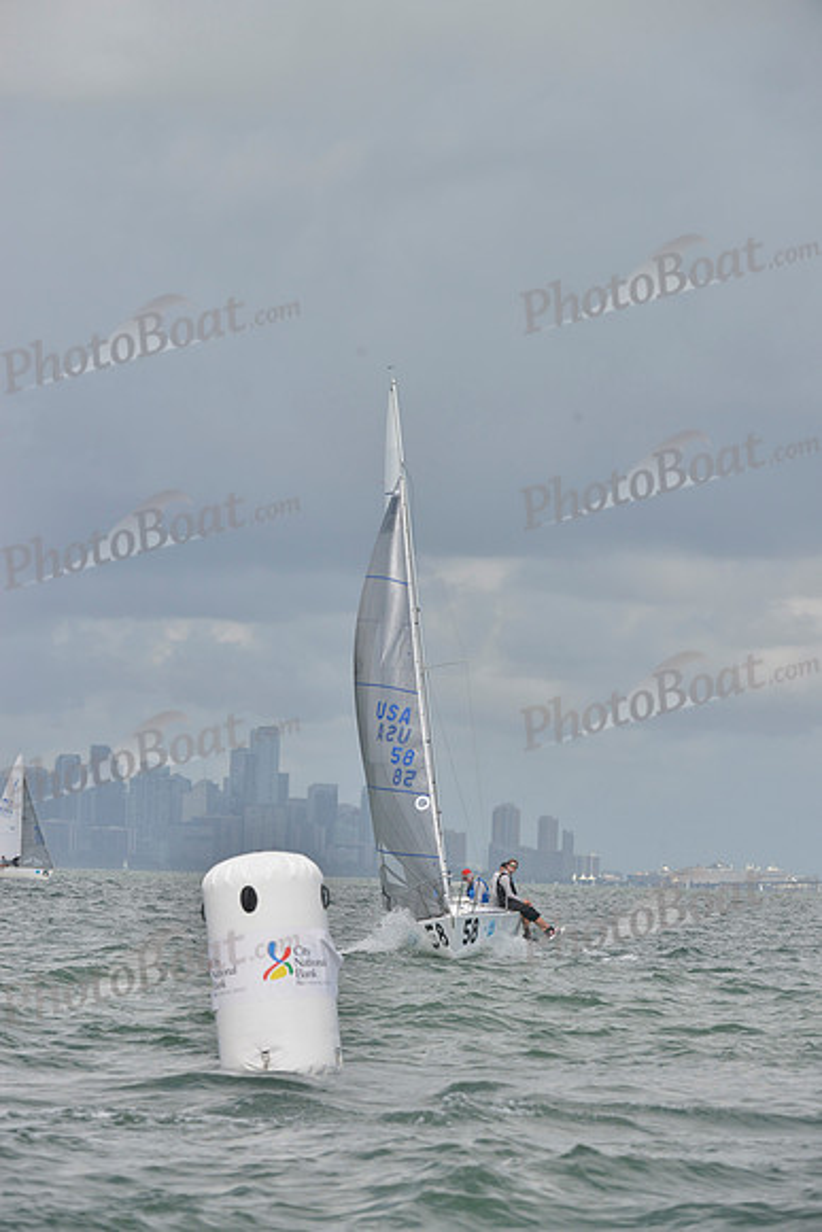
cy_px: 616
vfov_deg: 10.3
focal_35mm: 200
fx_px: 6845
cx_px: 411
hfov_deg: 6.9
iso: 400
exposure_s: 1/1250
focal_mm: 200
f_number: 10
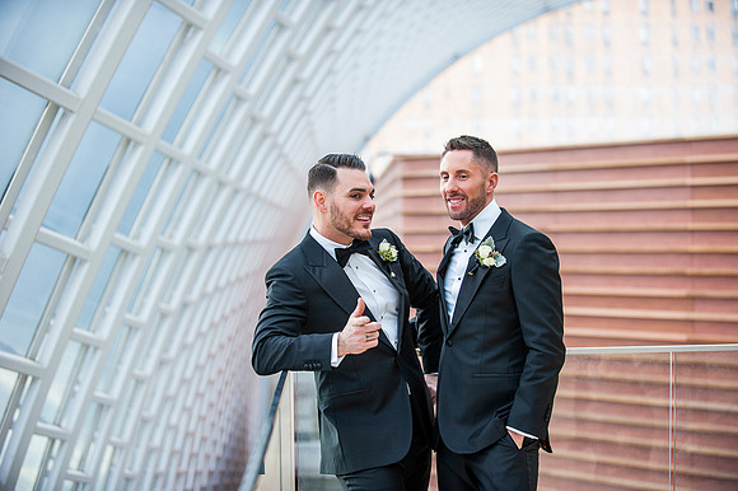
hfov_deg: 28.9
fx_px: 1434
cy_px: 246
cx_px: 369
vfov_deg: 19.4
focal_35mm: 70
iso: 800
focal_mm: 70
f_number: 2.8
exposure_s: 1/500
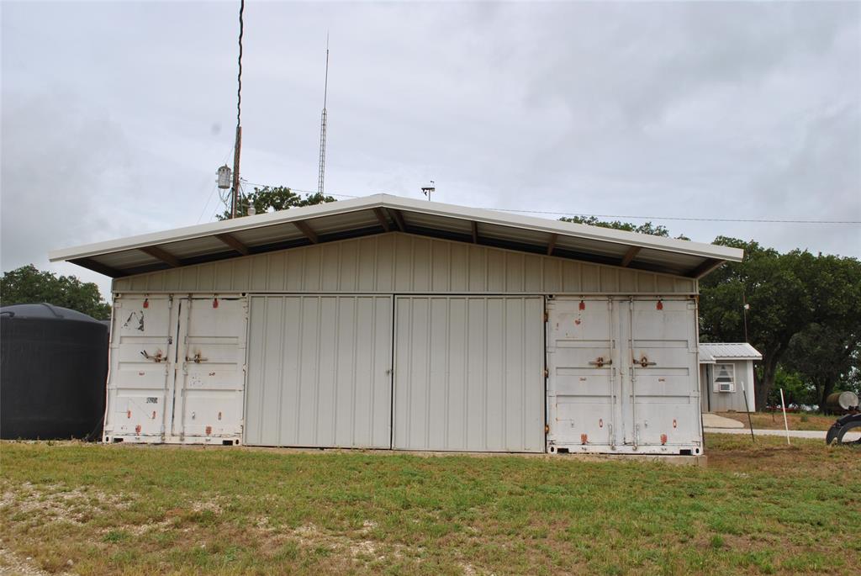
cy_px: 288
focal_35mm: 33
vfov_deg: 40.1
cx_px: 430
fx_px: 790
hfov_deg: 57.2
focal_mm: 22
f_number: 9
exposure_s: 1/320
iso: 100
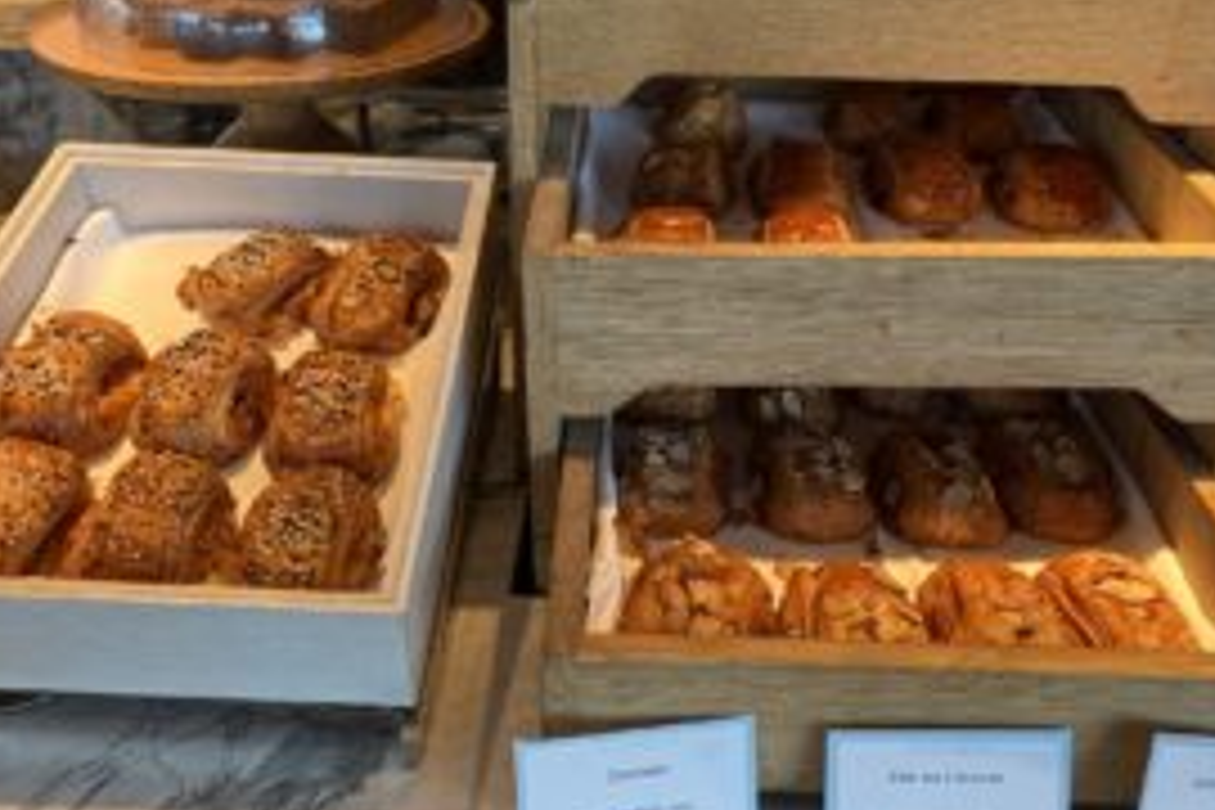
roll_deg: -1.7
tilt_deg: -27.3
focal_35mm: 36
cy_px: 288
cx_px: 626
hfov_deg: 53.1
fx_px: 1215
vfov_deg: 36.6
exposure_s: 1/100
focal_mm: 5.1
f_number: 1.6
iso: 100
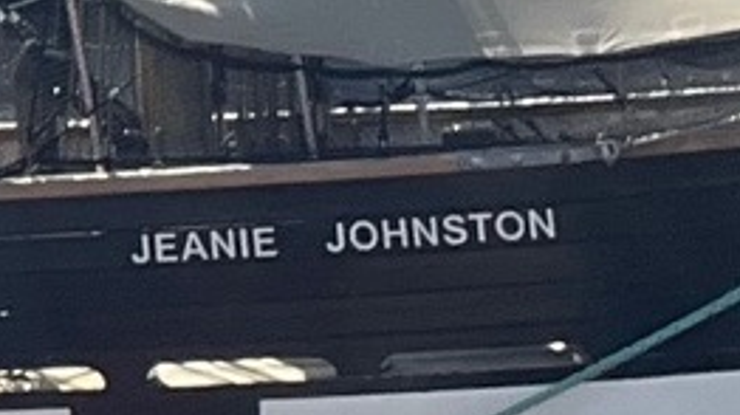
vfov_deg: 6.1
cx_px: -658
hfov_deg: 10.3
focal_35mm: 196
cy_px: -141
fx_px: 3844
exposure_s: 1/915
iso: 32
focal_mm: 2.71
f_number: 2.2
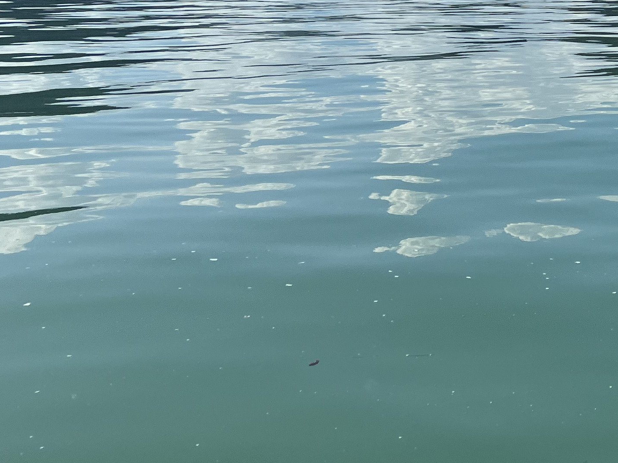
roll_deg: +0.1
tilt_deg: +0.4
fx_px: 1303
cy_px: -82
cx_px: 623
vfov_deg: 19.1
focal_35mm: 73
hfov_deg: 25.3
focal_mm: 5.7
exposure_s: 1/8000
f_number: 1.5
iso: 50
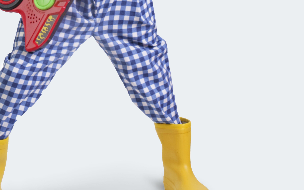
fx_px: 1508
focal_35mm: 182
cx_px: 78
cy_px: -75
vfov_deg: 7.1
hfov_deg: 11.5
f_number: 14
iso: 100
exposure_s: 1/250
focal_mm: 70
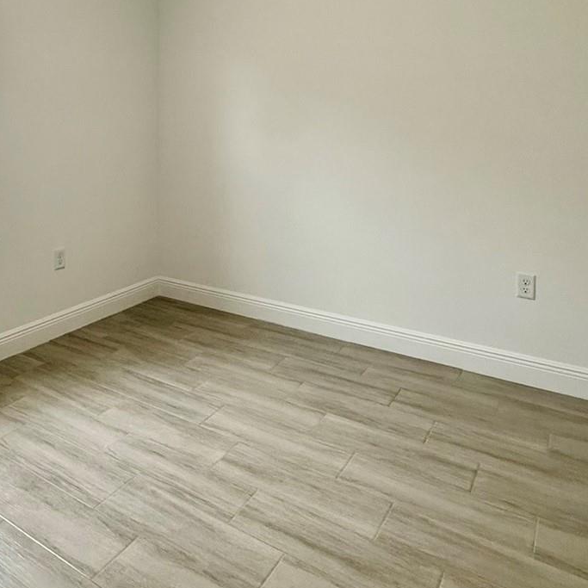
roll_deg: +0.6
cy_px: 112
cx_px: 202
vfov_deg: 51.9
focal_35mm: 29
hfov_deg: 54.6
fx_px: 557
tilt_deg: +1.1
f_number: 2.2
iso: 200
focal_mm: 2.22
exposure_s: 1/120
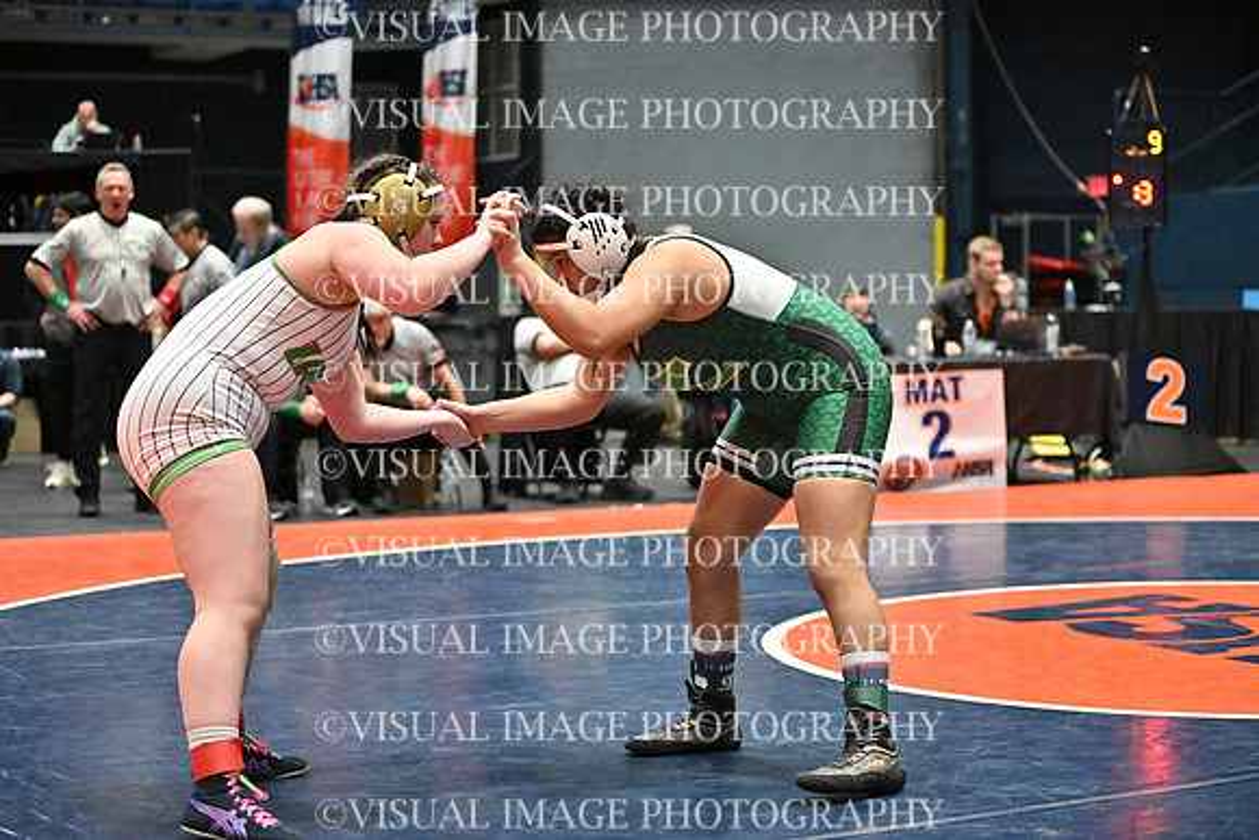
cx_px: 630
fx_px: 2449
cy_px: 420
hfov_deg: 28.8
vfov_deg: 19.5
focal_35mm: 70
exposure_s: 1/1250
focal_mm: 70
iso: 6400
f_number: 2.8
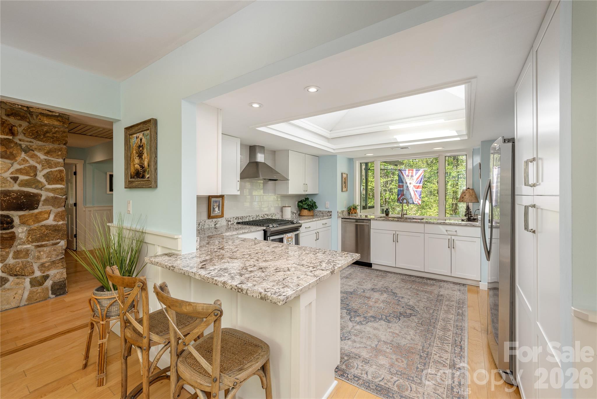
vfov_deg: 77.4
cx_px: 298
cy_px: 200
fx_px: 249
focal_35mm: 15
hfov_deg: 100.4
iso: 320
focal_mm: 15
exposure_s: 1/100
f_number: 7.1
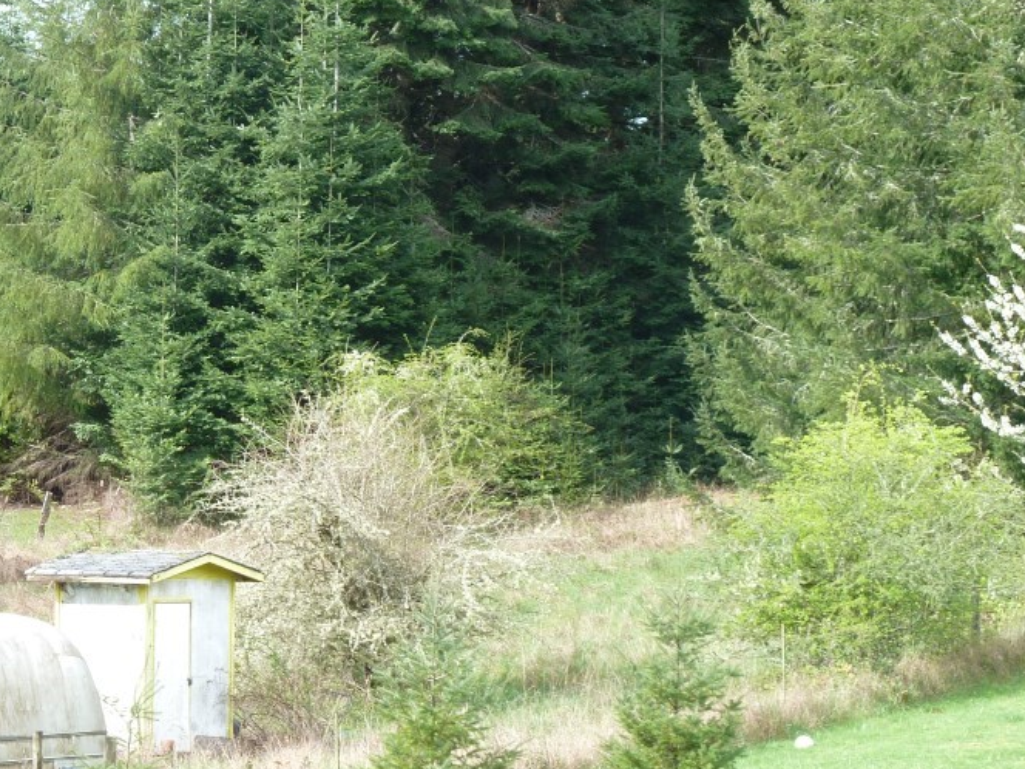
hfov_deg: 13.3
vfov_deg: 10.0
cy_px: 431
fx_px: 4382
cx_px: 290
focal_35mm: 148
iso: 80
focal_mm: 15.8
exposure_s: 1/100
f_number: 4.3
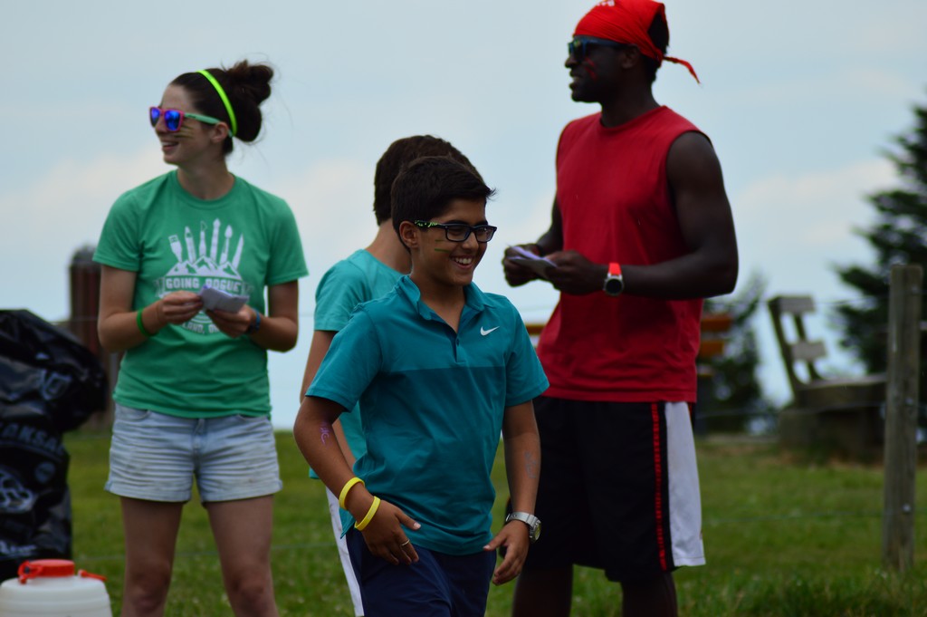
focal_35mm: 225
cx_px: 464
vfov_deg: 6.1
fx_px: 5789
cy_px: 308
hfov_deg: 9.2
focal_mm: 150
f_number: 4.2
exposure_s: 1/640
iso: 100
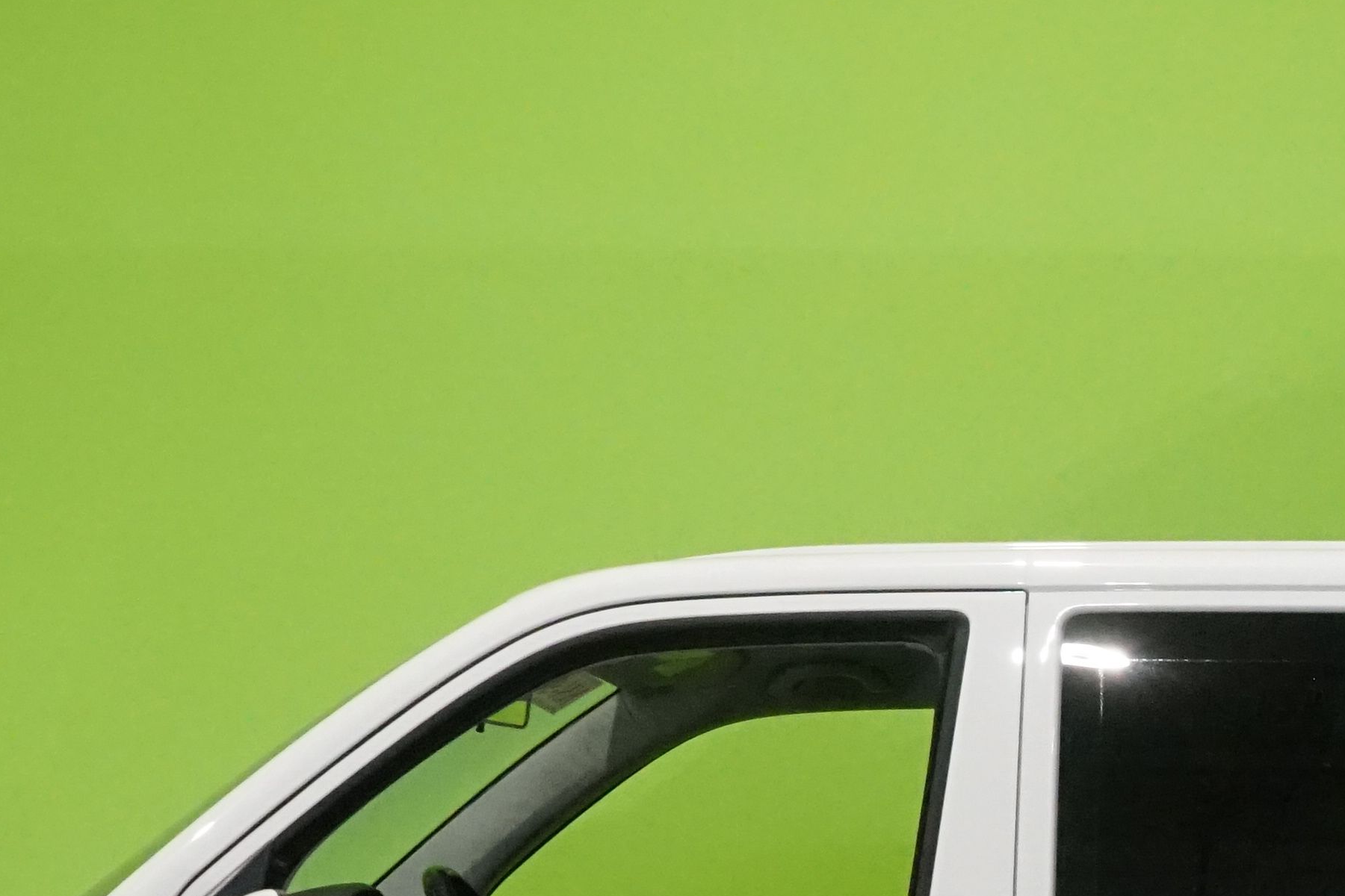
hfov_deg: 15.5
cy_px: 1021
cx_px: 1329
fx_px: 4857
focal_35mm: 130
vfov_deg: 10.4
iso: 6400
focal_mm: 39
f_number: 14
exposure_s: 1/80
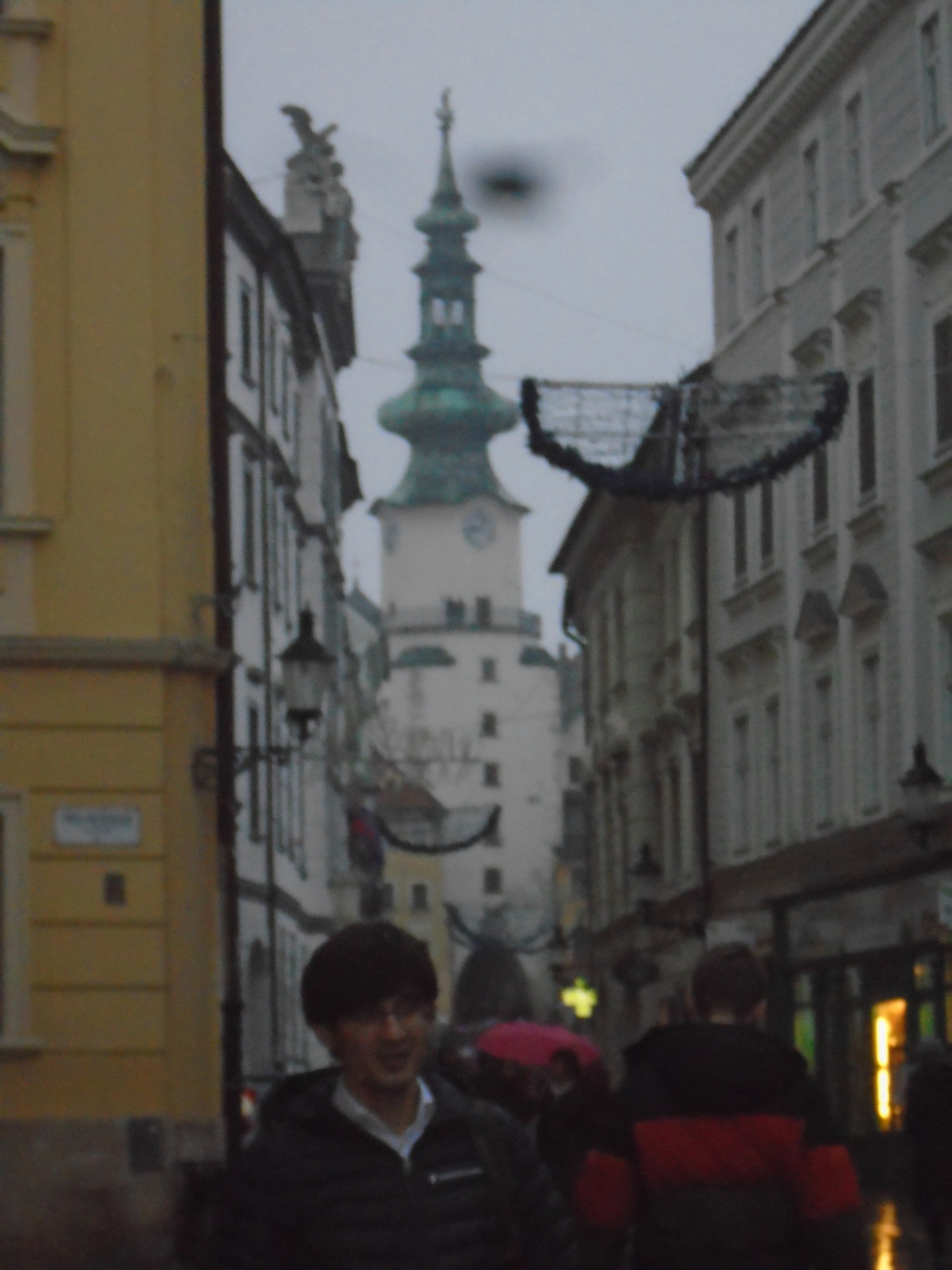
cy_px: 635
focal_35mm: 130
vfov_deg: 15.2
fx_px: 4767
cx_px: 476
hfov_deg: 11.4
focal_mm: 23
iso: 800
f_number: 6.4
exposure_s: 1/50
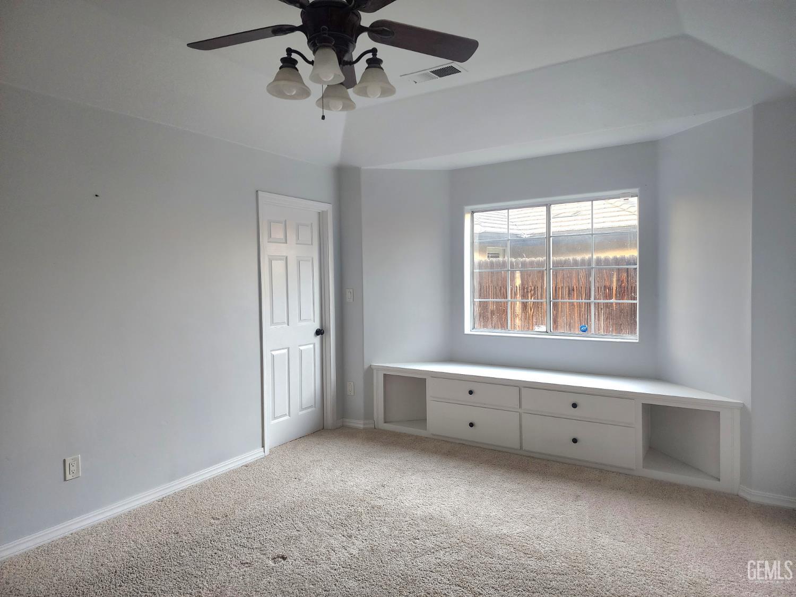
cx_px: 398
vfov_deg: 58.9
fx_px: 529
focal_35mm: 23
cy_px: 298
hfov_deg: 73.9
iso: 400
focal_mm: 6.4
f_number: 1.8
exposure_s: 1/120
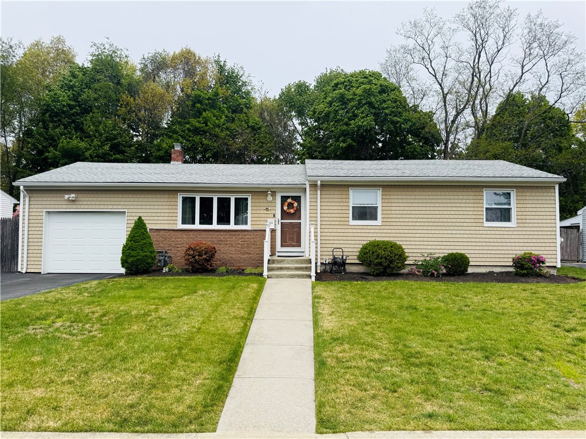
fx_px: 406
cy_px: 220
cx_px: 293
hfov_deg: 71.6
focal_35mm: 24
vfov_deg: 56.8
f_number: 1.78
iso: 80
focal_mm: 6.76
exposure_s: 1/4405
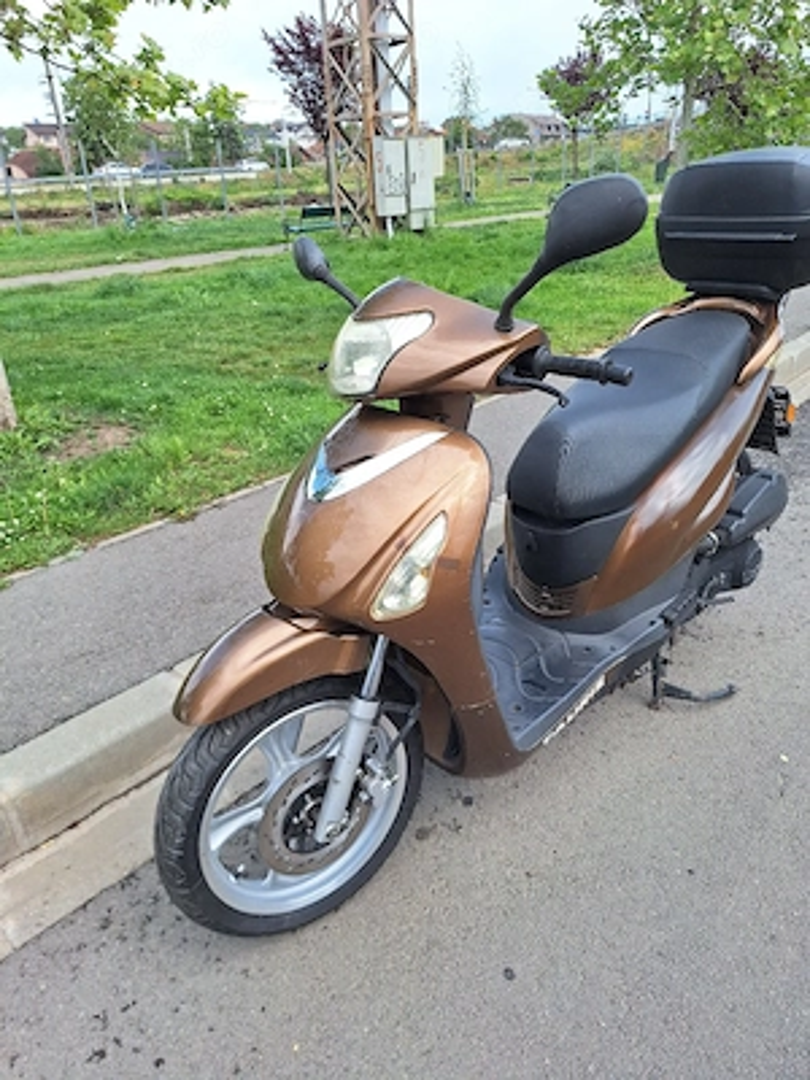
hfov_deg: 58.9
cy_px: 540
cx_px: 405
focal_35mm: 23
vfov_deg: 73.9
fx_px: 718
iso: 40
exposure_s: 1/1250
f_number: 1.8
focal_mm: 5.54
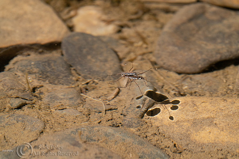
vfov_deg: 1.6
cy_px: 80
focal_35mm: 840
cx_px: 120
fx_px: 5578
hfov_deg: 2.5
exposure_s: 1/2000
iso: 1600
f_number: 9
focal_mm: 840
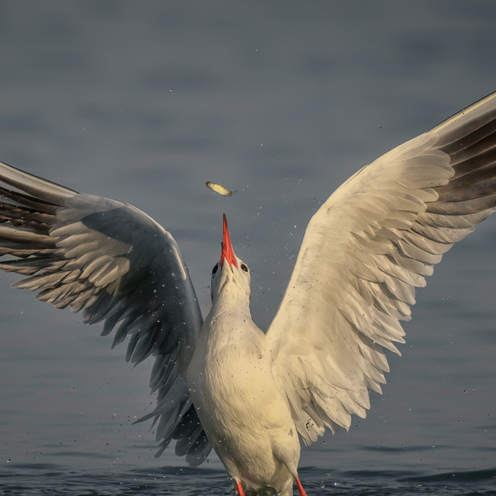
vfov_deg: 2.1
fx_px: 13228
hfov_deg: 2.1
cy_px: 314
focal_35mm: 816
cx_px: 222
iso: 720
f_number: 8
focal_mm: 500
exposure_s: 1/5000
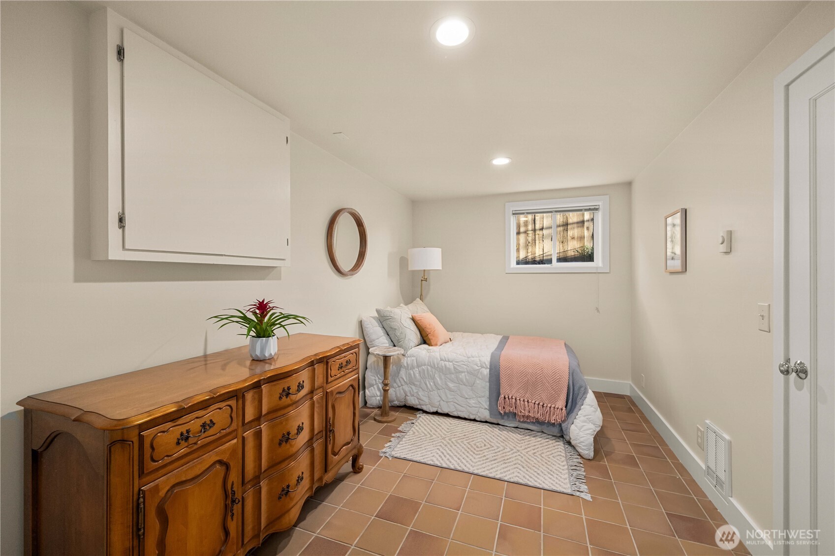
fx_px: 325
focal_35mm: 14
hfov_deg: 104.3
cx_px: 418
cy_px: 278
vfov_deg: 81.2
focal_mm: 14
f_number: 7.1
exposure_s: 1/25
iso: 1000
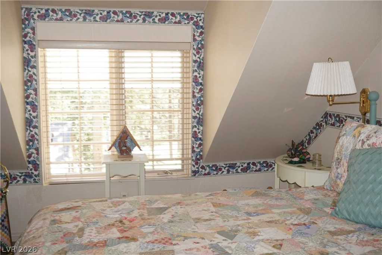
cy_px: 128
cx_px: 191
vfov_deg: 31.9
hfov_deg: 46.4
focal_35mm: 42
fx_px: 446
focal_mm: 28
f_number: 4.5
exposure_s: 1/60
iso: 500
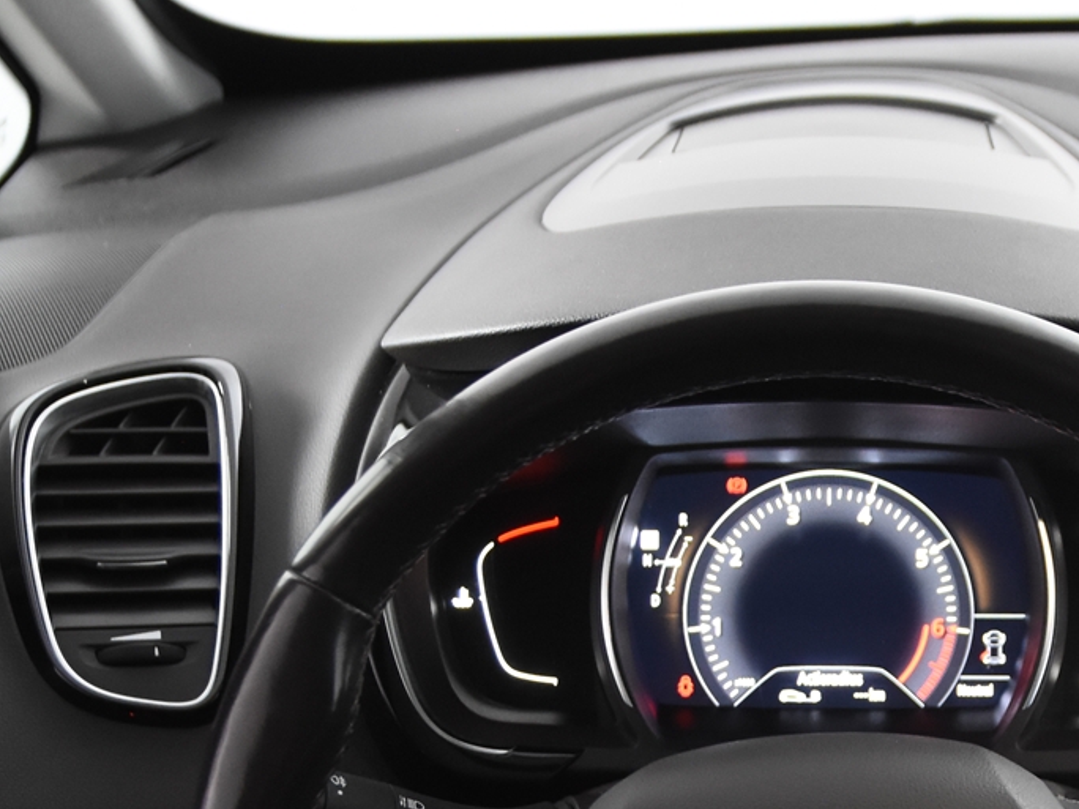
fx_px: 2774
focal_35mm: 89
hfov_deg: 21.7
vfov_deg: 16.0
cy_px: 945
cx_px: 864
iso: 1600
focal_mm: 22
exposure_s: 1/40
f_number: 3
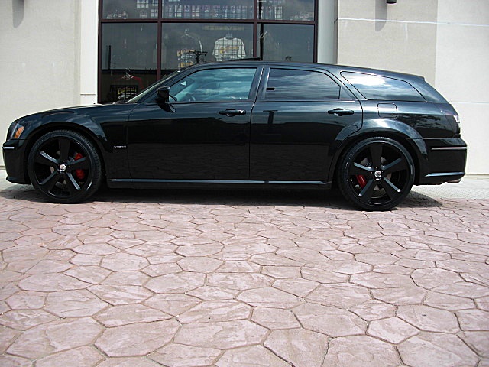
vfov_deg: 39.7
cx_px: 244
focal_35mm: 36
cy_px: 184
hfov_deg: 51.4
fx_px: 509
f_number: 2.8
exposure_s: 1/800
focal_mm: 6.3
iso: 50
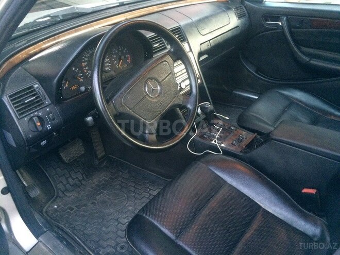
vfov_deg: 48.2
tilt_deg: -37.8
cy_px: 128
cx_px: 170
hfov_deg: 61.7
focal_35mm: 29
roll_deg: -3.1
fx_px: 285
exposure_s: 1/20
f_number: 2.2
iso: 320
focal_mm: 4.15
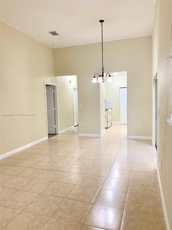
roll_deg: +2.1
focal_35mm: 26
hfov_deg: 53.1
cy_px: 115
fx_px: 172
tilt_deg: -3.3
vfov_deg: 67.3
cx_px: 86
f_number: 1.8
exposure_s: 1/60
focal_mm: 4.25
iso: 80
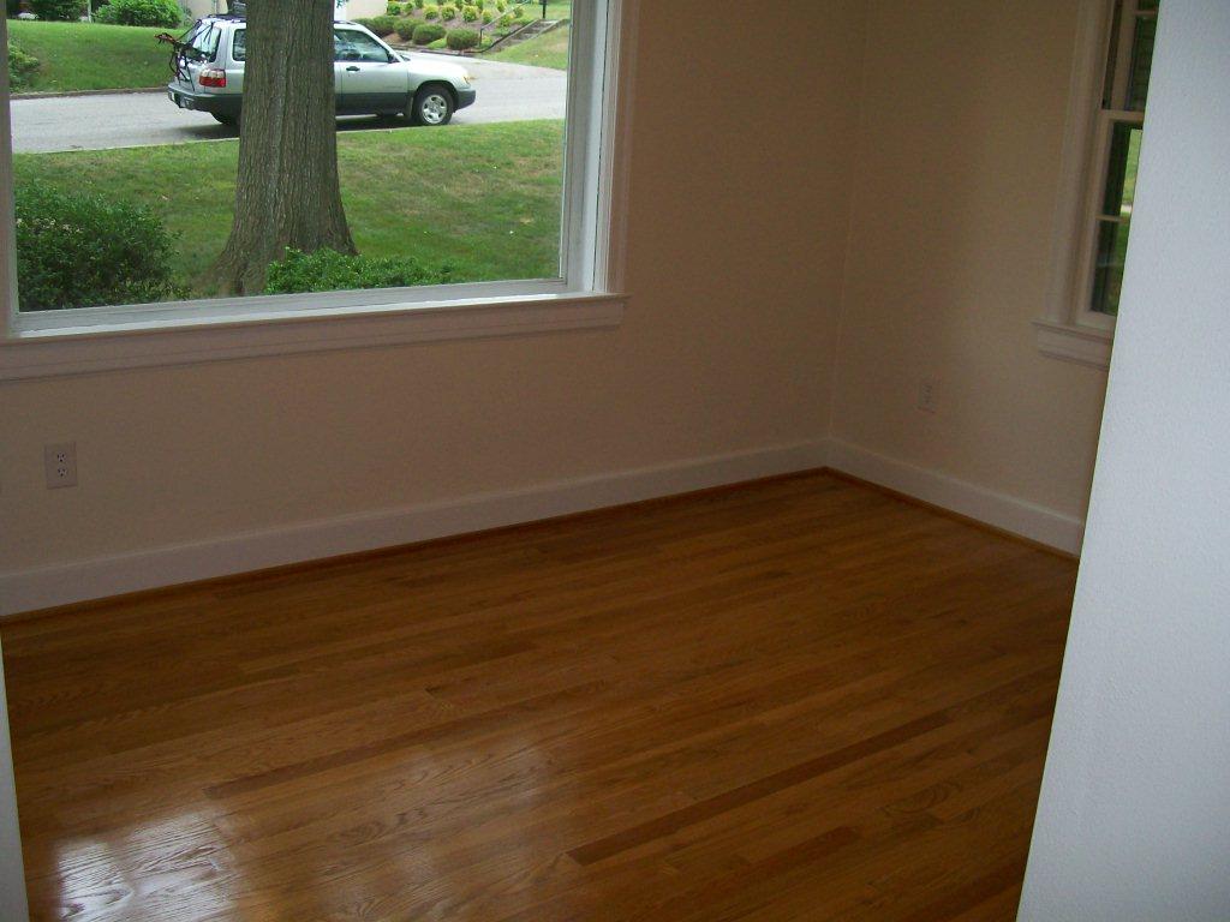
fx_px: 1279
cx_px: 615
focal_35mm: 36
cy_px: 461
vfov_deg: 39.7
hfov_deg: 51.4
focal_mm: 6
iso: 80
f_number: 2.7
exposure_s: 1/64
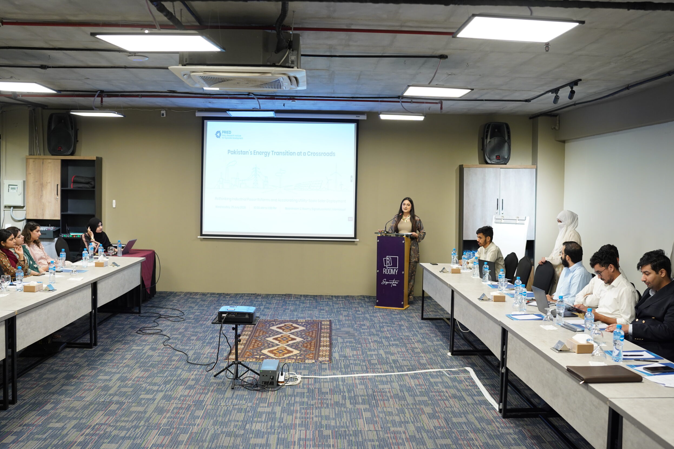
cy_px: 222
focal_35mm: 36
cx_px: 342
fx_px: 674
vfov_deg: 36.9
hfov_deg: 53.1
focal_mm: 35
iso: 1000
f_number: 2.5
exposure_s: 1/100
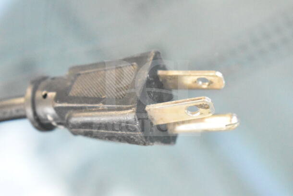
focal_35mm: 82
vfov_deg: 16.6
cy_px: 98
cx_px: 146
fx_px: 672
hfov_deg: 24.6
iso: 25600
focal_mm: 55
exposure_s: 1/60
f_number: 5.6
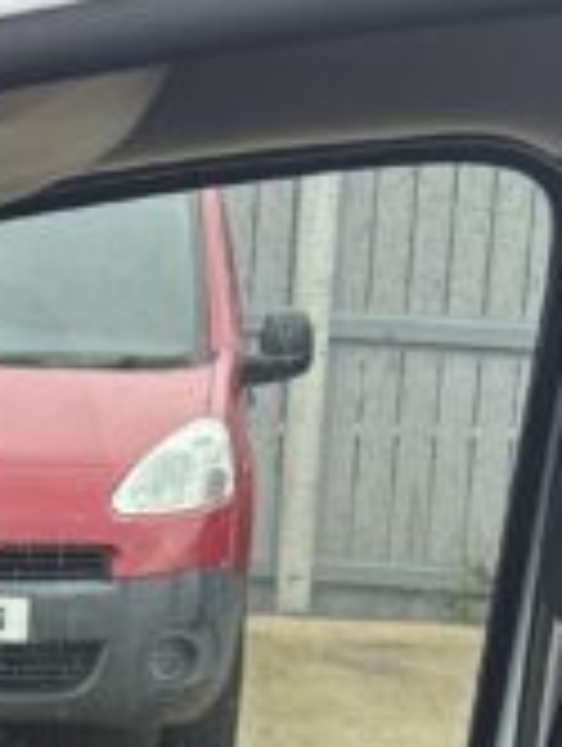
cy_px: 1755
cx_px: -211
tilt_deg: -24.6
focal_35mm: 160
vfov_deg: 10.7
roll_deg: -0.7
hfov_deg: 9.1
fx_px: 3455
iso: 32
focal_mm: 5.96
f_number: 1.6
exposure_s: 1/121
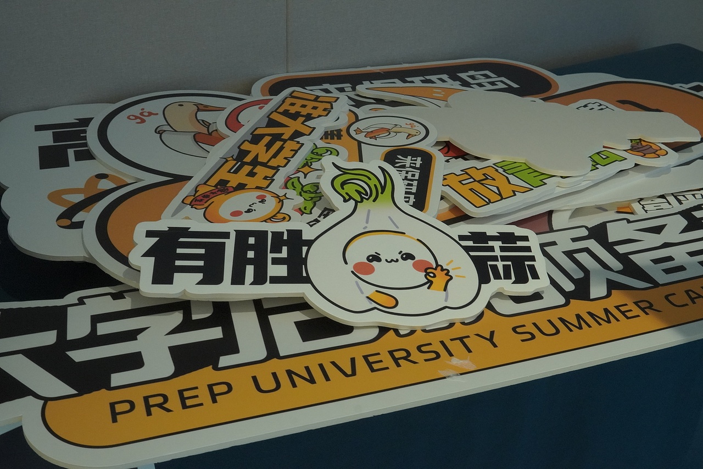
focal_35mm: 45
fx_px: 879
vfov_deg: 29.9
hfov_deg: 43.6
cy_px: 234
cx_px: 352
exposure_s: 1/25
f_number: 16
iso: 3200
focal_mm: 30
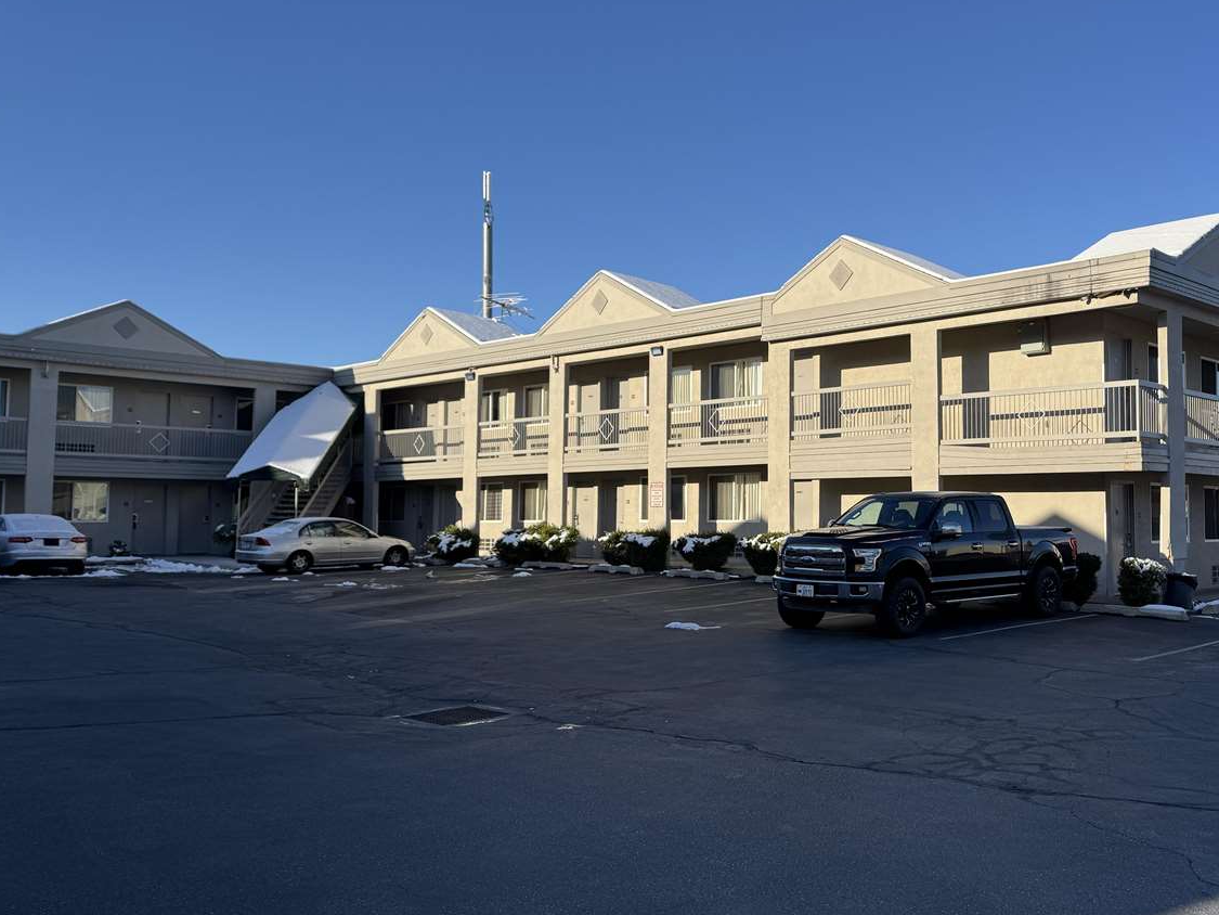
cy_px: 441
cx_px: 801
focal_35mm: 32
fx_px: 1127
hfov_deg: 55.8
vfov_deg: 44.2
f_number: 1.78
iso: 80
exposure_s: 1/3802
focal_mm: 6.76
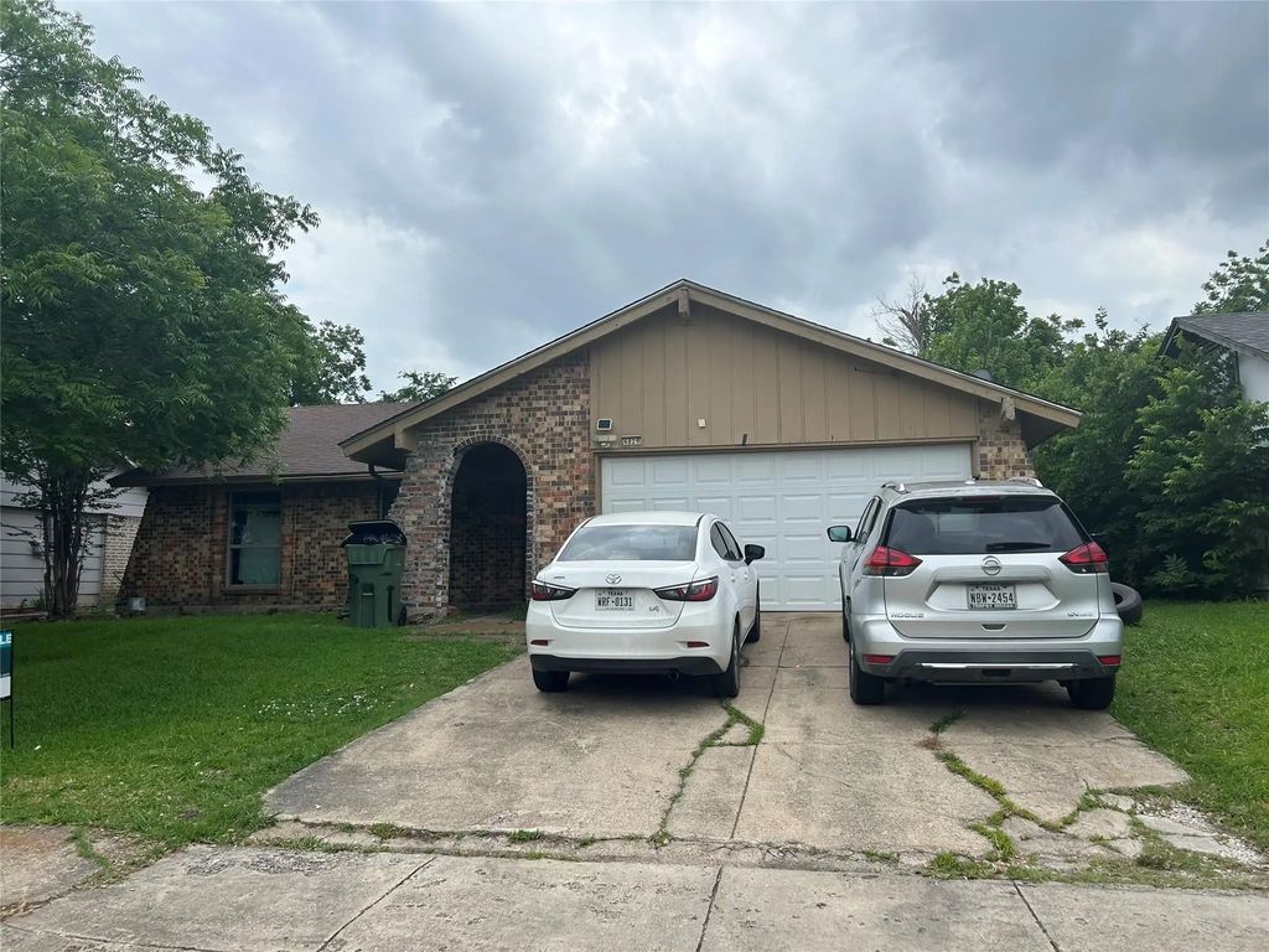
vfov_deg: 53.1
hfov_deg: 67.3
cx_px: 634
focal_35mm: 26
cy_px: 476
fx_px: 953
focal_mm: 5.7
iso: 50
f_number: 1.5
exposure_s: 1/3968
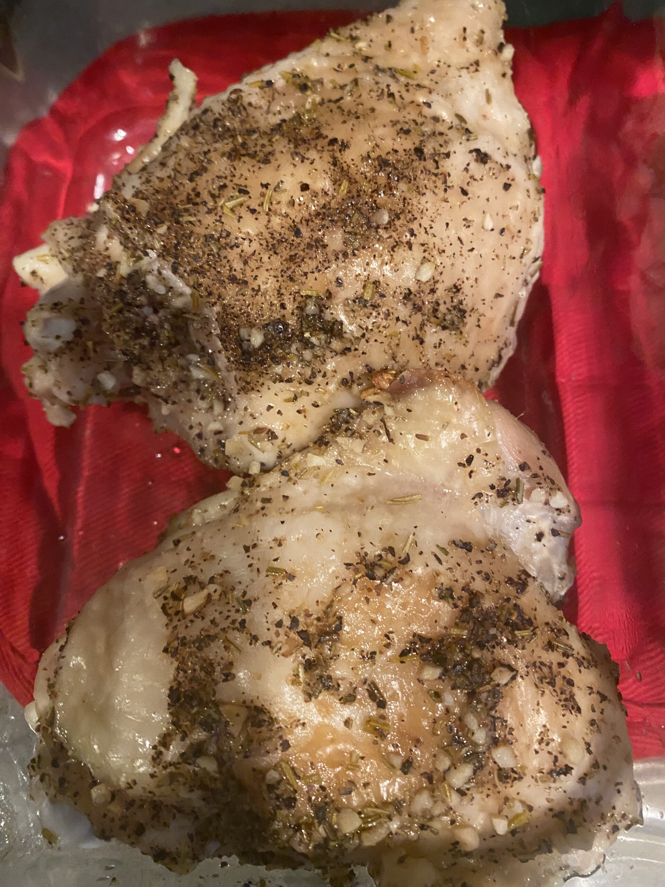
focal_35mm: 25
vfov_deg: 69.4
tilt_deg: -71.2
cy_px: 444
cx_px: 332
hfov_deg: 54.9
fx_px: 640
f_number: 1.8
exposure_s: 1/40
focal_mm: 4.25
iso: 640
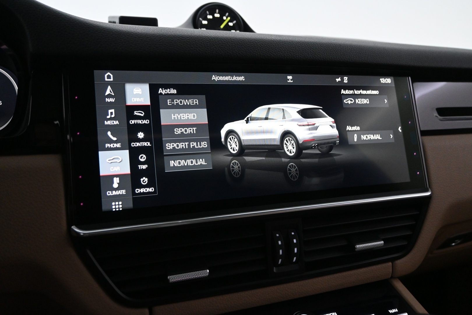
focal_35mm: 29
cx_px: 236
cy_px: 158
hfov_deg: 63.2
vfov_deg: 44.6
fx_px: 383
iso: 3200
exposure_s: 1/60
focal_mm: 19.5
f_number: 4
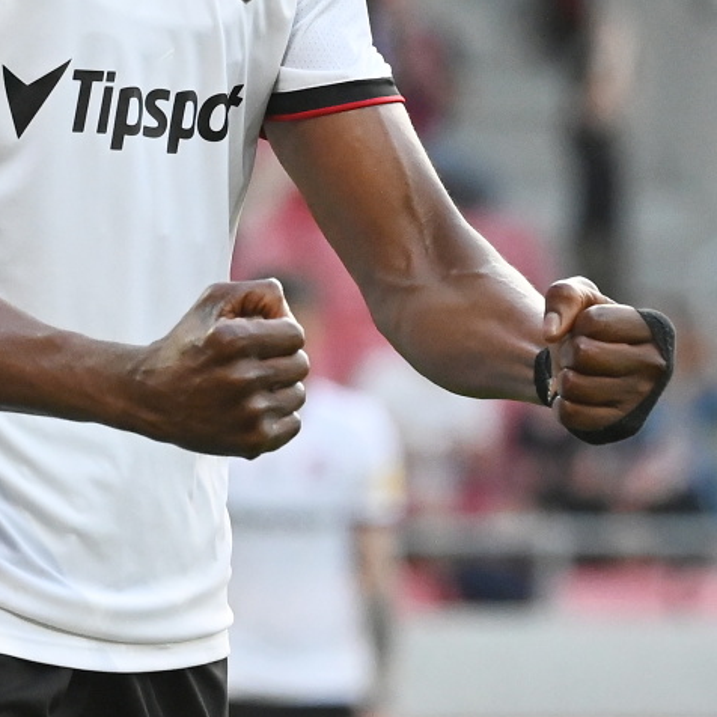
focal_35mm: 536
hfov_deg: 3.3
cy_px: -32
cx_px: 328
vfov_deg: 3.3
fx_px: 12561
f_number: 5
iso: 4000
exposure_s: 1/1600
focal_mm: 200
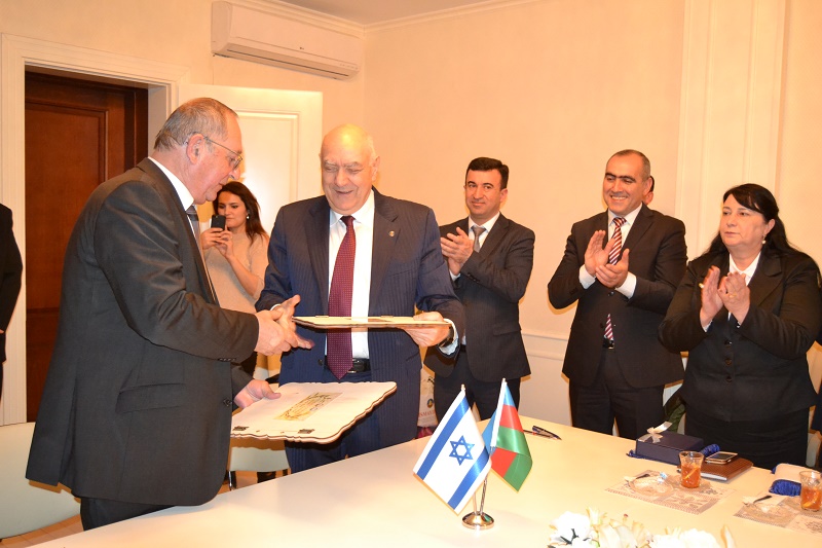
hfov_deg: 55.1
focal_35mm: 34
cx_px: 411
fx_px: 788
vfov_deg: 38.3
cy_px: 274
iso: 2800
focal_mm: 23
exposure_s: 1/60
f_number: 3.8
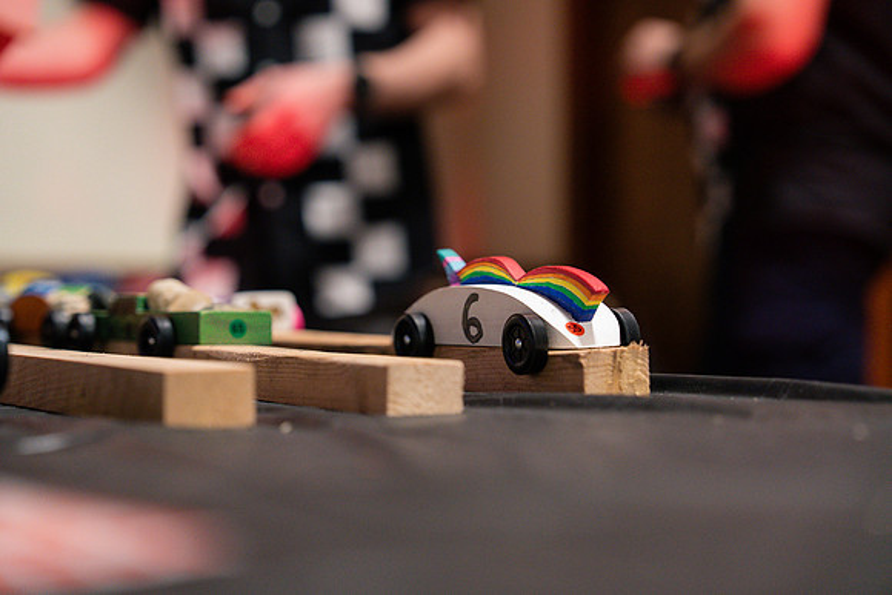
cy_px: 298
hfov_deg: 29.6
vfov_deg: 20.0
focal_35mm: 68
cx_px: 446
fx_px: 1685
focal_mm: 68
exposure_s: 1/320
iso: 2500
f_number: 2.8
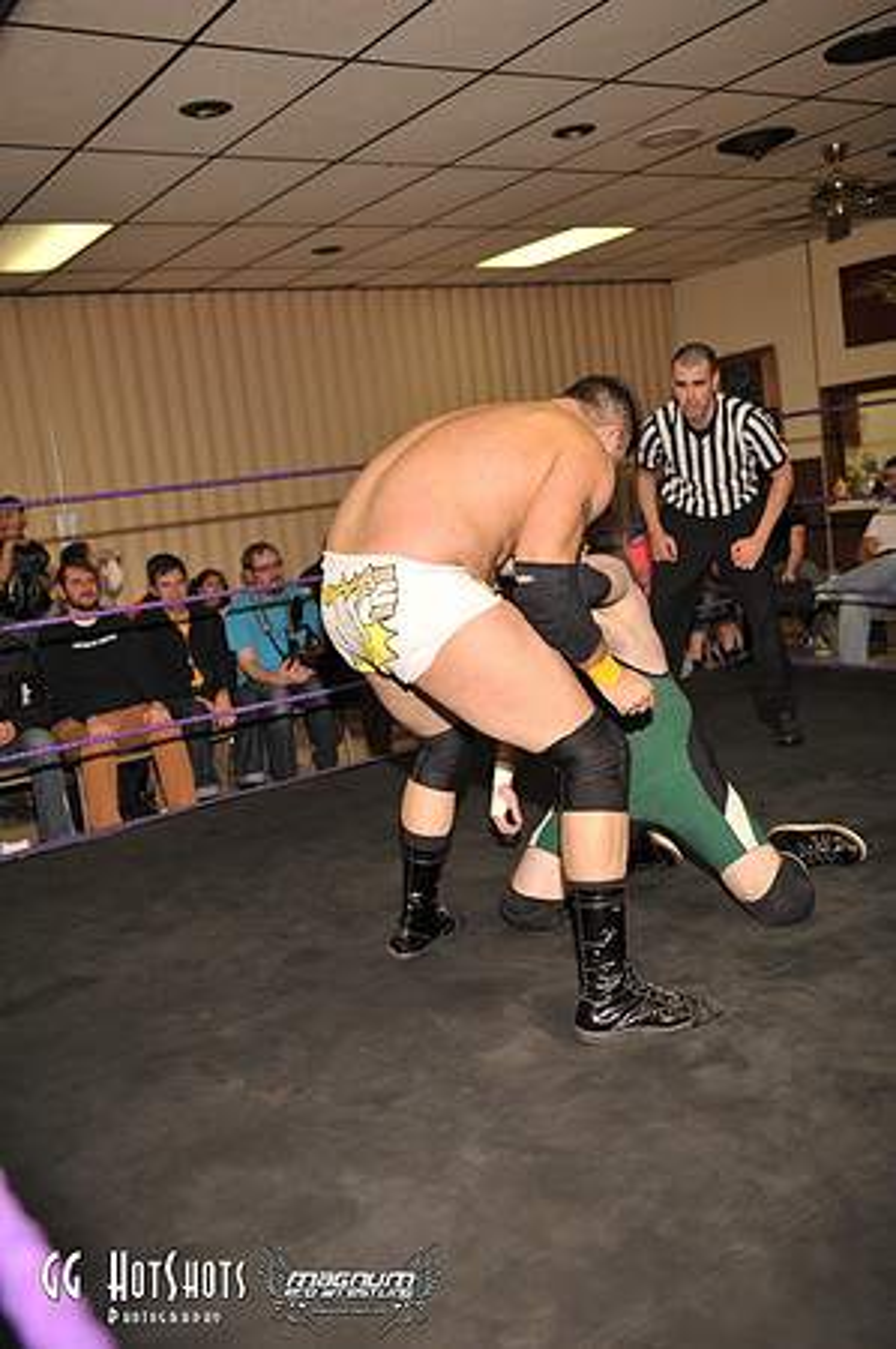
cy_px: 674
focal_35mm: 34
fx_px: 1272
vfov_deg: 55.8
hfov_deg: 38.8
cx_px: 448
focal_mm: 34
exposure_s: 1/250
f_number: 2.8
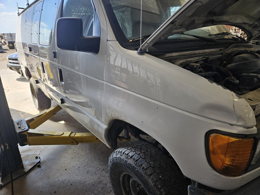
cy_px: 98
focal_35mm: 23
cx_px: 130
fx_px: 173
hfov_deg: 73.9
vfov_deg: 58.9
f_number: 1.8
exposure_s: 1/207
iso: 64
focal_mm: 5.4
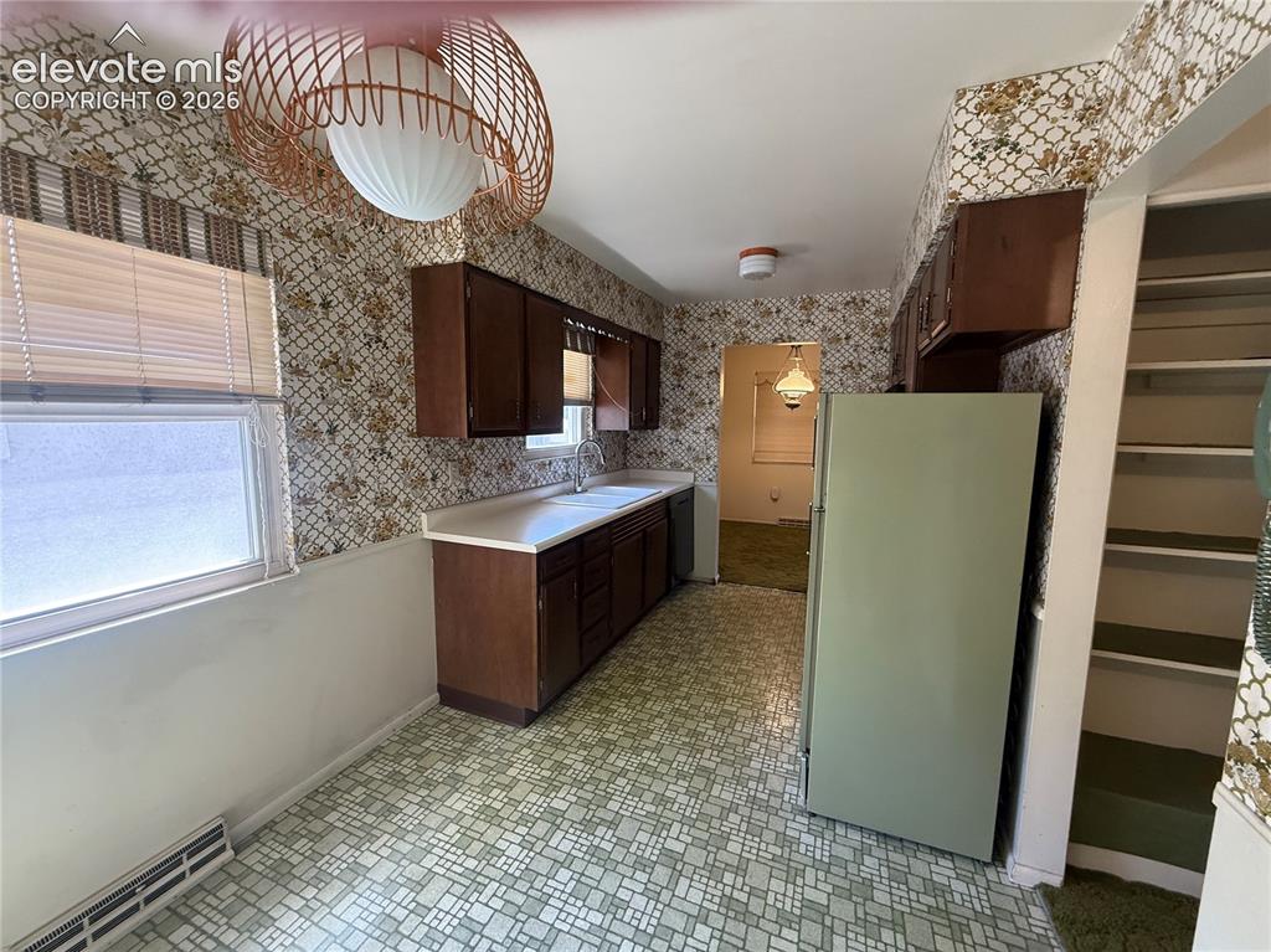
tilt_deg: -5.9
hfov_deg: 102.1
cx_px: 636
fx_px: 514
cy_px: 476
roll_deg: -1.0
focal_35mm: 14
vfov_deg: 85.6
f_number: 2.2
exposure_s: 1/60
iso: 400
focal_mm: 2.22
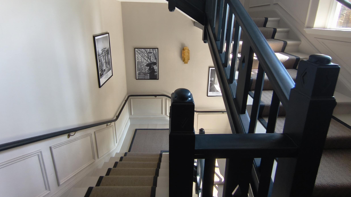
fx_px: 158
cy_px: 62
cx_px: 175
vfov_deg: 62.0
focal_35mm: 17
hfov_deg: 95.9
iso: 100
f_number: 2.2
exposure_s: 1/50.3
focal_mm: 1.65
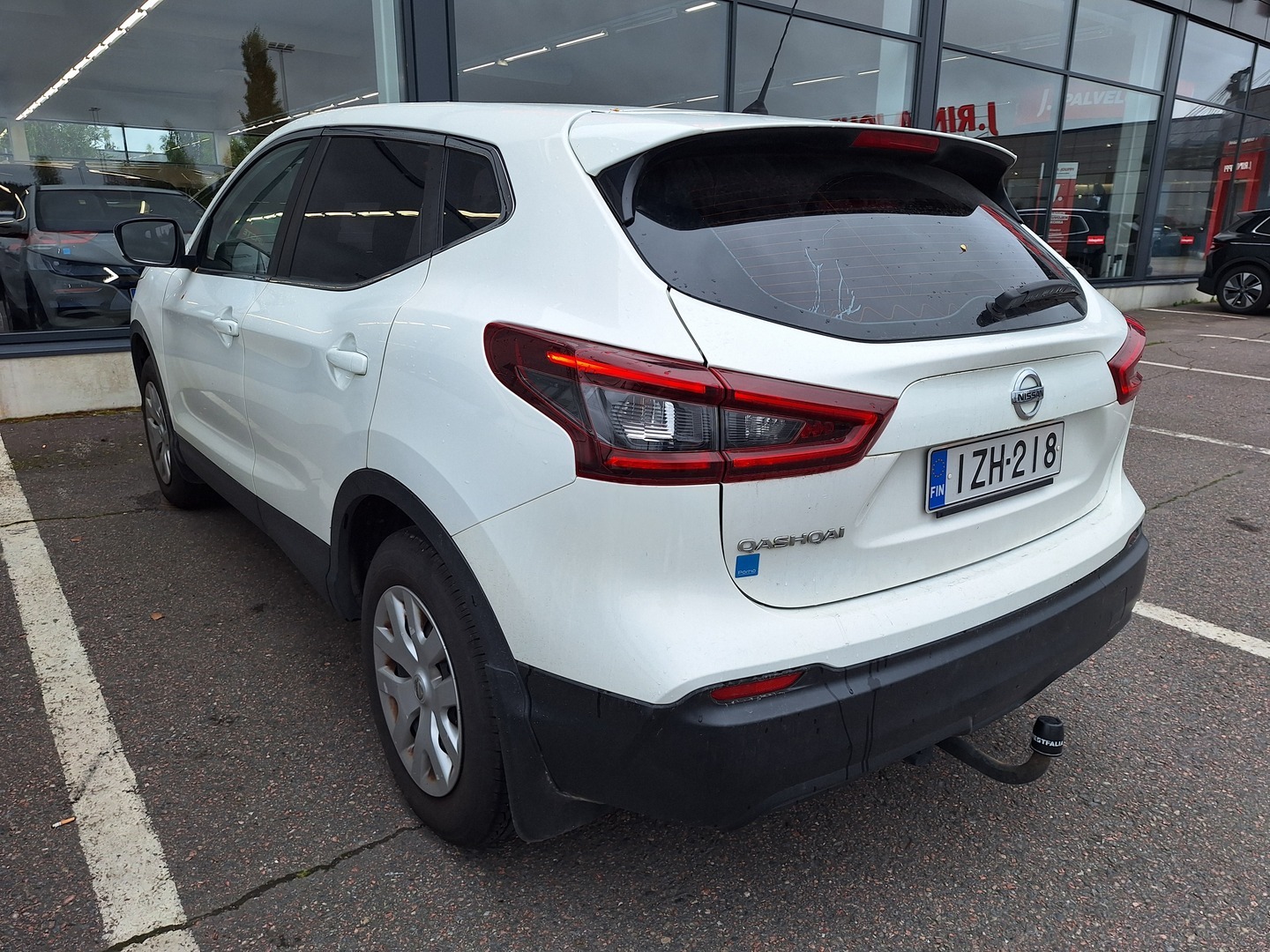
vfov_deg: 58.9
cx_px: 635
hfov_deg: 73.9
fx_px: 844
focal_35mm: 23
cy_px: 476
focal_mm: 5.54
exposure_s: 1/259
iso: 40
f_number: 1.8
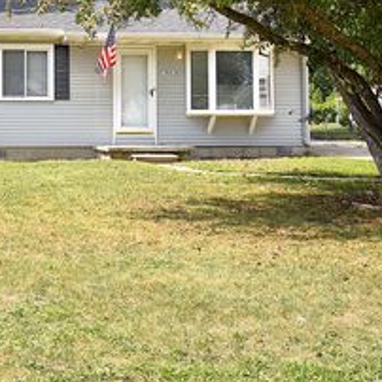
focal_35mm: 63
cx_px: -8
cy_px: 86
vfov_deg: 26.9
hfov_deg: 25.8
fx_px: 787
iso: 100
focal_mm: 20
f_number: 5.6
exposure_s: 1/200
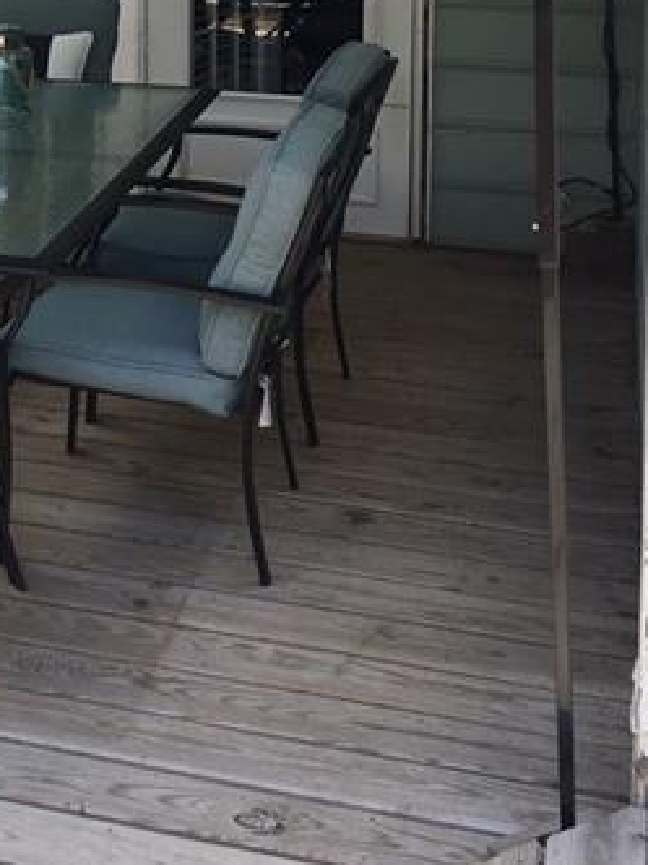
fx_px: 1672
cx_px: 49
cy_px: -57
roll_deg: +0.7
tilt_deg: -7.3
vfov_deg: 26.9
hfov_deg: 21.4
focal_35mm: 67
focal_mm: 4.15
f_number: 2.2
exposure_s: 1/286
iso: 25
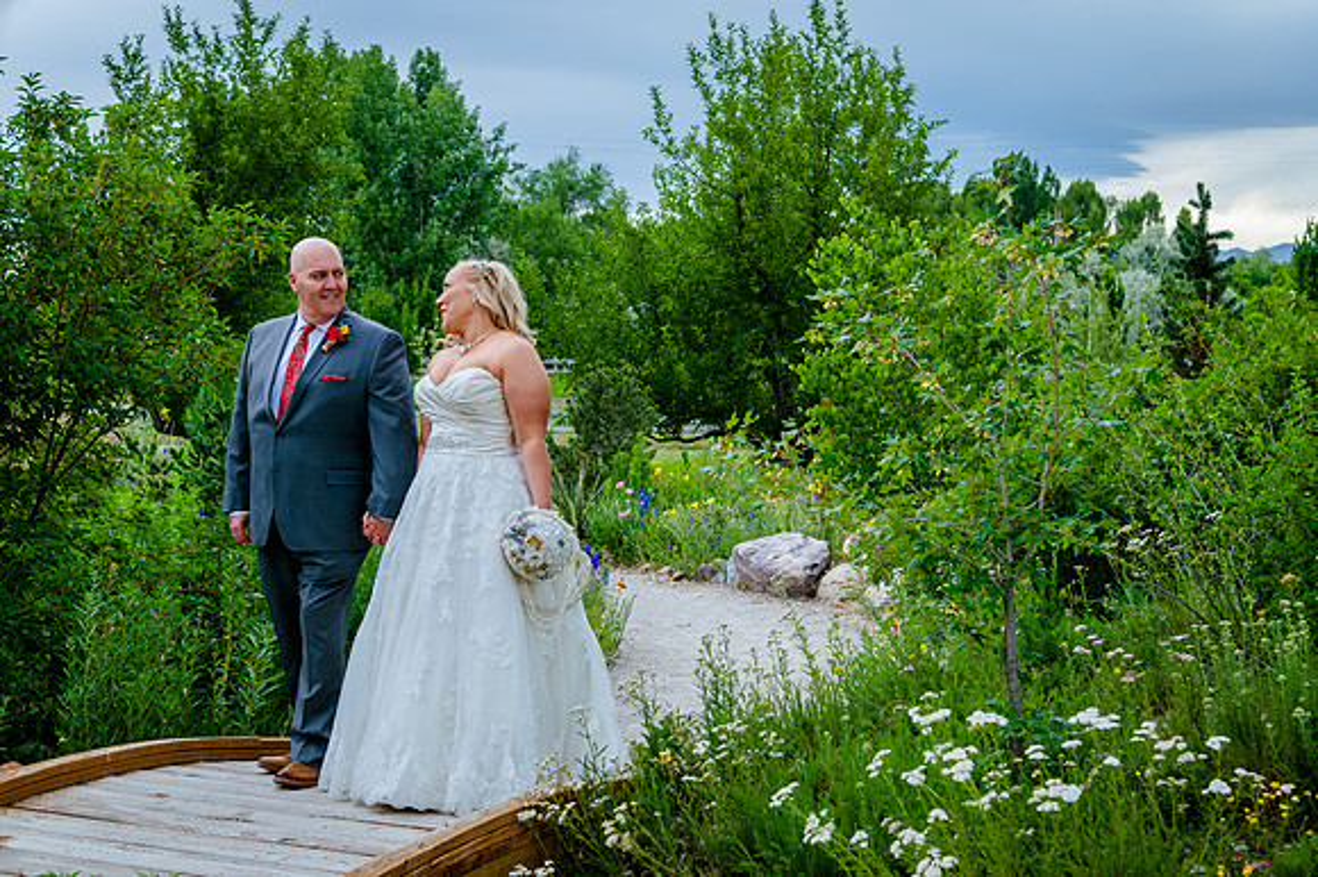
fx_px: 2061
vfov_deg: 24.0
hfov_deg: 35.5
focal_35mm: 56
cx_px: 659
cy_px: 402
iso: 640
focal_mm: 52
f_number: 5
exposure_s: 1/400
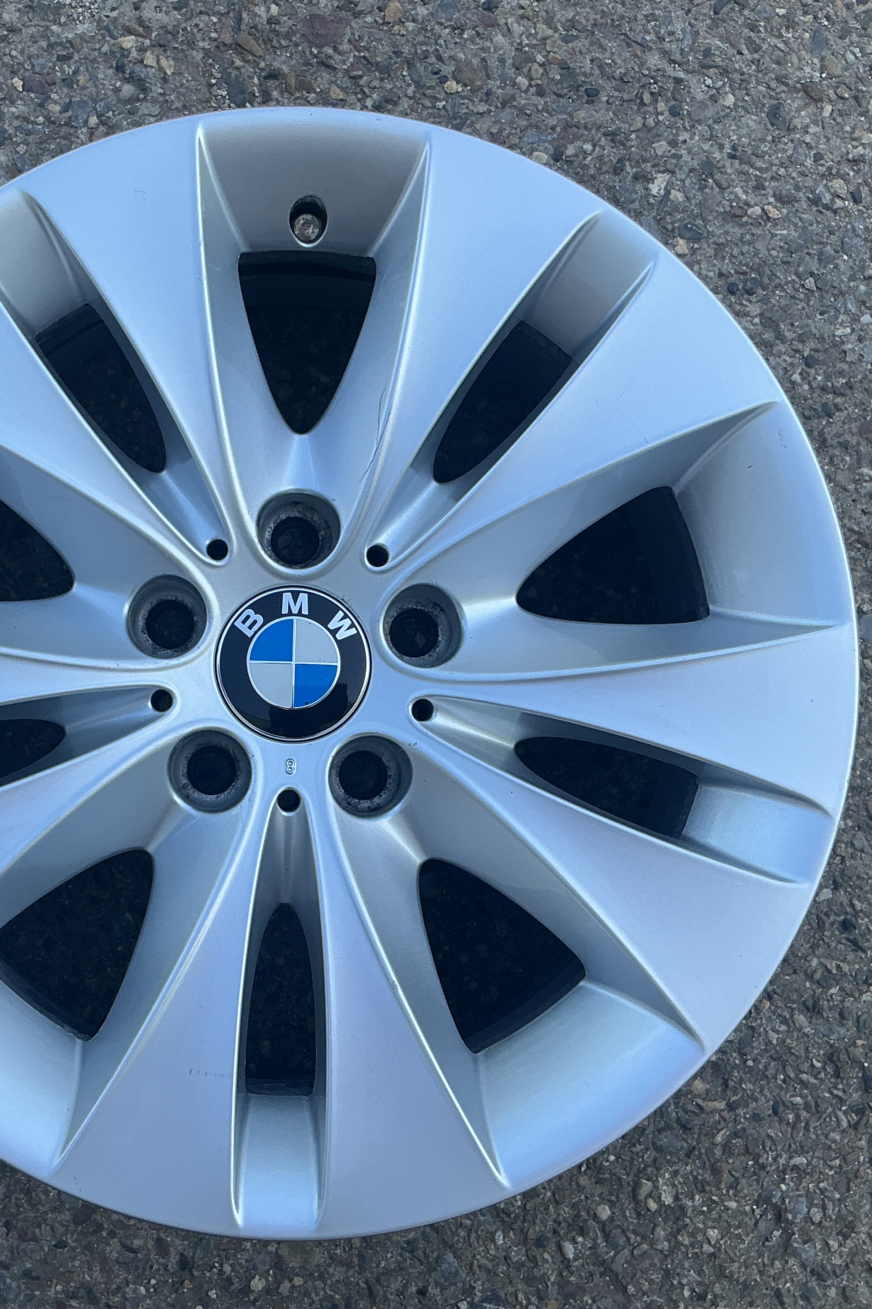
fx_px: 1490
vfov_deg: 47.4
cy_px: 654
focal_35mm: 41
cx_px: 281
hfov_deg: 32.3
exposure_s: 1/346
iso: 25
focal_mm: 3
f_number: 1.8
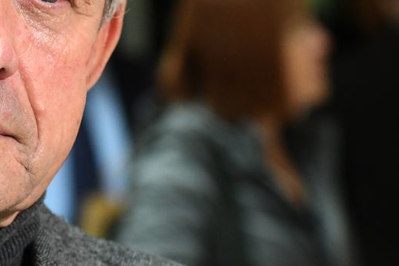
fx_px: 3281
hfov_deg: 6.9
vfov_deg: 4.6
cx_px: -4
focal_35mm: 296
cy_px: -18
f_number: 5
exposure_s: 1/160
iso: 3200
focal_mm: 86
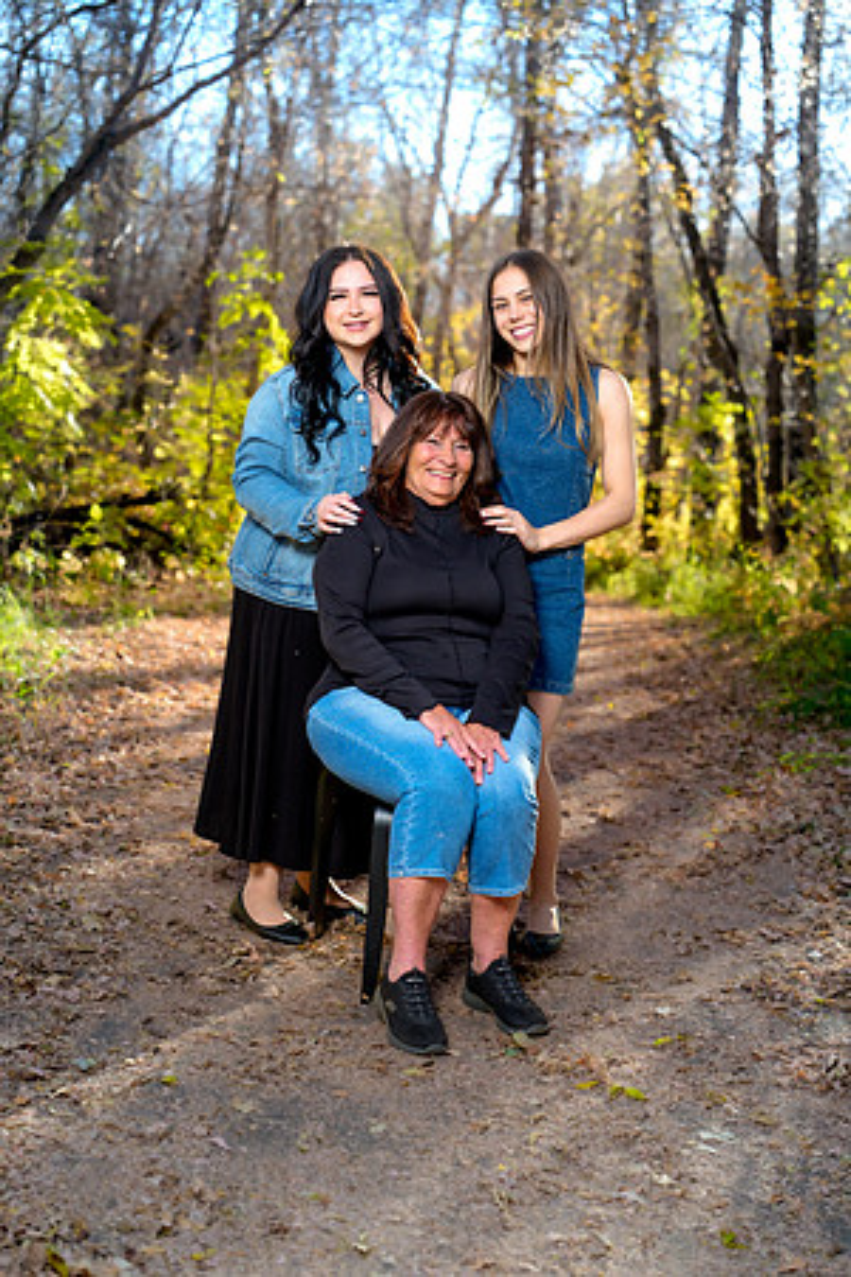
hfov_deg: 27.0
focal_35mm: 50
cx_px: 426
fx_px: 1773
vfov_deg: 39.6
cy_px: 638
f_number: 3.2
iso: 640
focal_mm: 50
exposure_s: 1/160
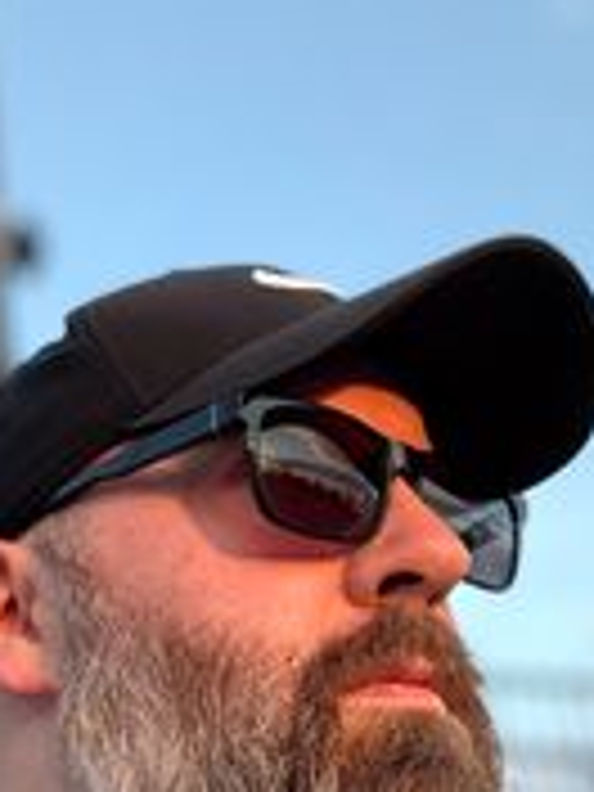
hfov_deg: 21.5
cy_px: 729
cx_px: 162
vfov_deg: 27.4
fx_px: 1556
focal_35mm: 68
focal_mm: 2.69
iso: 25
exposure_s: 1/121
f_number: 1.9
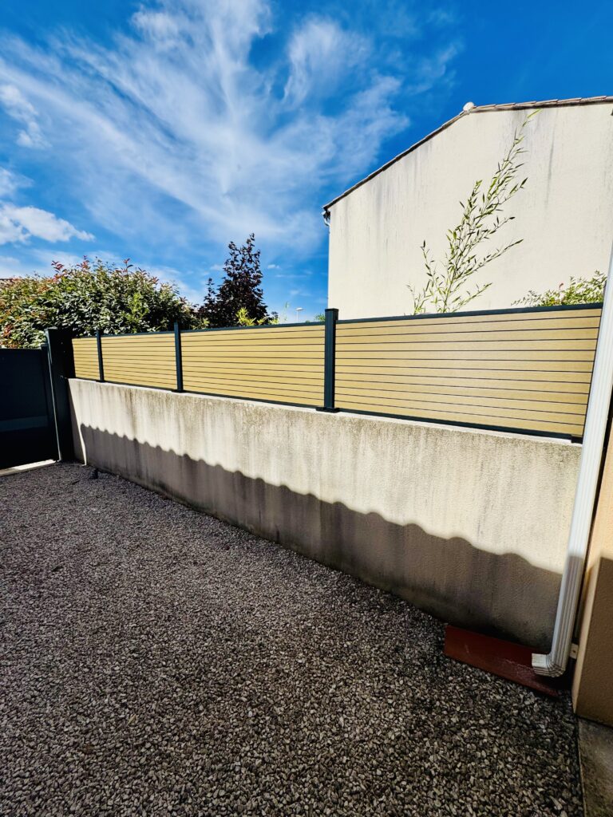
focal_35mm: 14
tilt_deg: -8.8
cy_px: 408
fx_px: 331
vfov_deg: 102.1
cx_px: 306
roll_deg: -1.2
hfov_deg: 85.7
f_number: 2.2
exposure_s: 1/2985
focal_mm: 2.22
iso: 50
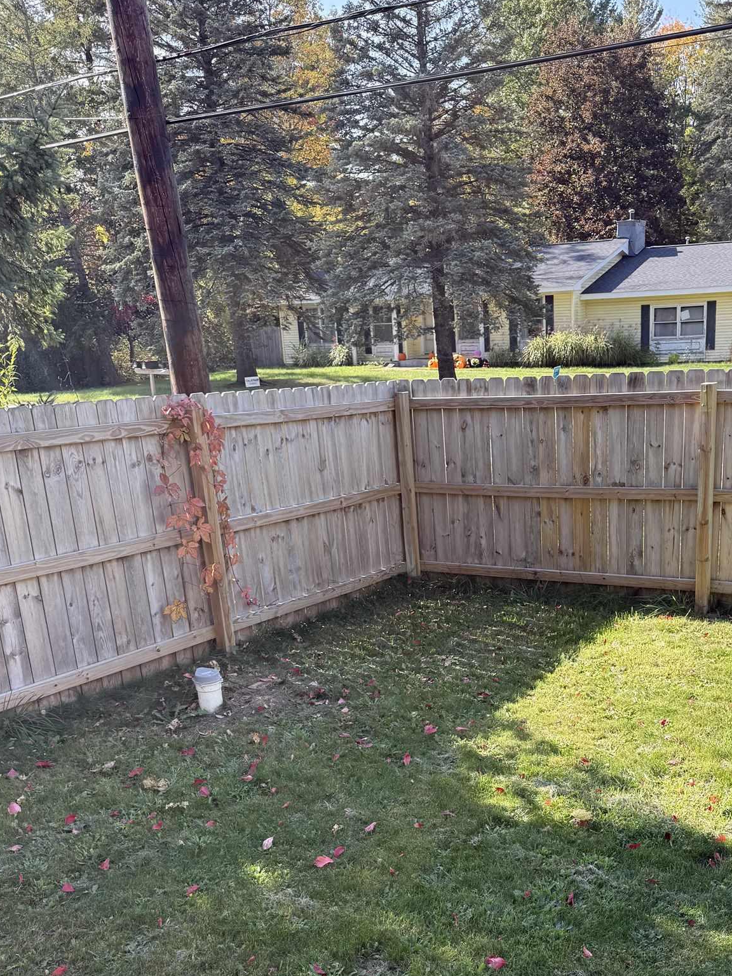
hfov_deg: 39.2
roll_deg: +3.3
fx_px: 1015
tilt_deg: -18.7
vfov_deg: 50.3
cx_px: 482
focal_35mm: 36
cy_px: 666
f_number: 1.78
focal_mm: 6.76
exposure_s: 1/831
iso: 80
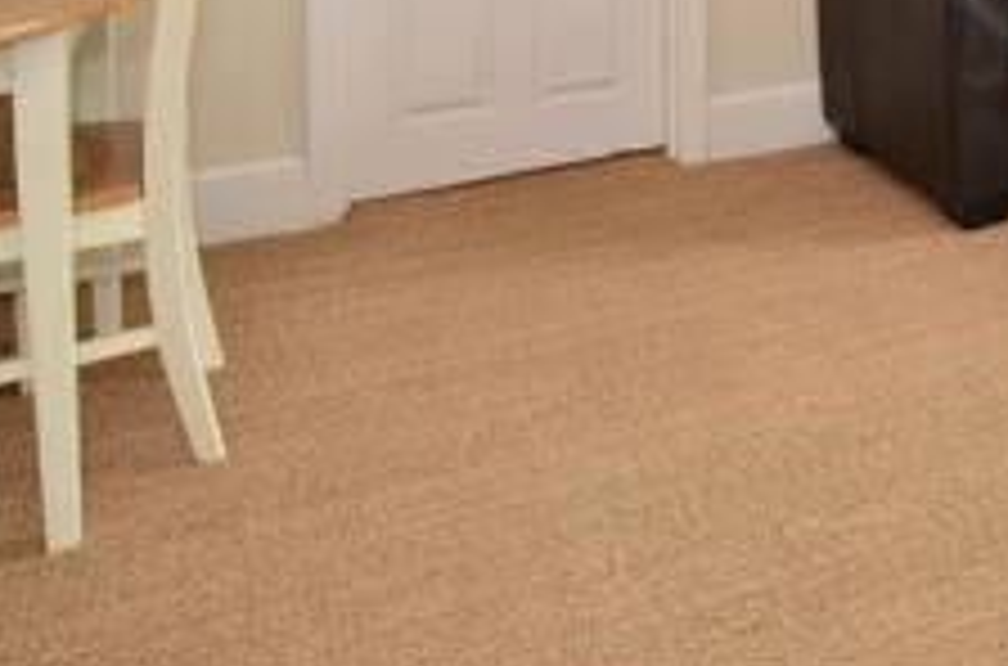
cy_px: -284
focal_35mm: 44
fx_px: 1229
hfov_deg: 38.9
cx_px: 1035
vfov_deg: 24.7
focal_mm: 10
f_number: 11
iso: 400
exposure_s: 1/5
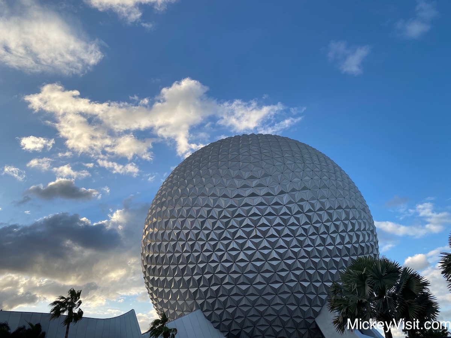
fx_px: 339
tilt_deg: +32.3
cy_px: 169
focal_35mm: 26
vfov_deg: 53.1
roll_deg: +1.7
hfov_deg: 67.3
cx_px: 226
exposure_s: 1/1653
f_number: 1.8
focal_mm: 4.25
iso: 32
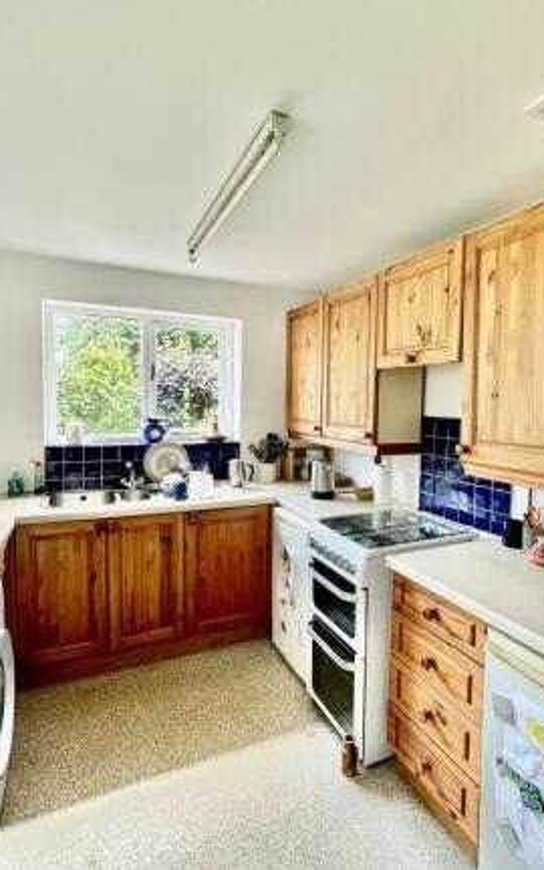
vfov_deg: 85.1
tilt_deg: -3.9
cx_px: 321
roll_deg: -1.3
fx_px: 474
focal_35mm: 20
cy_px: 434
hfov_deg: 59.3
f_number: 2.2
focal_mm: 2.22
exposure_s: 1/99
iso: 100
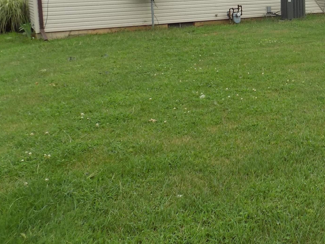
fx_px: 479
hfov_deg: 34.1
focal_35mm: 51
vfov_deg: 27.6
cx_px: 328
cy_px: 26
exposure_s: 1/250
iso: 80
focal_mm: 4
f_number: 3.1
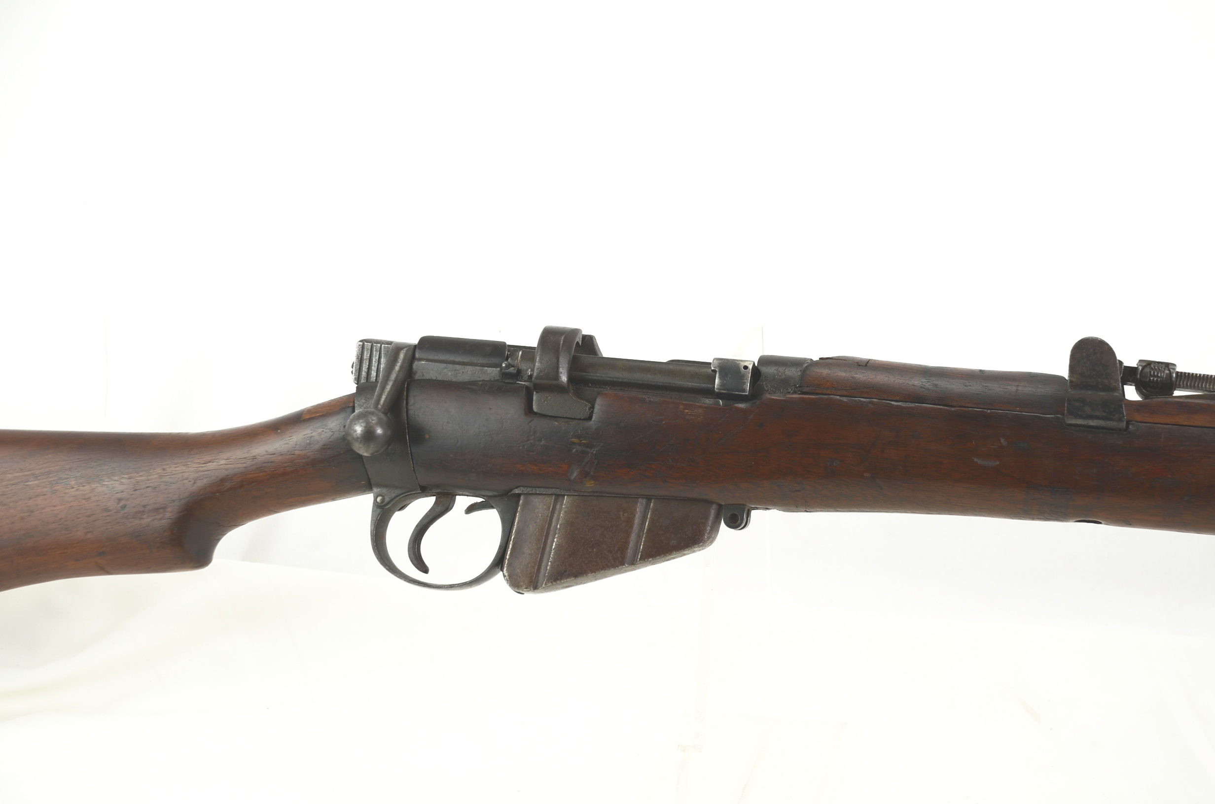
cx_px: 608
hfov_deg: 28.1
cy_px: 402
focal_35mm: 72
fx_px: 2425
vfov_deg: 18.8
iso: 100
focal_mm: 48
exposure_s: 1/50
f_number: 4.8
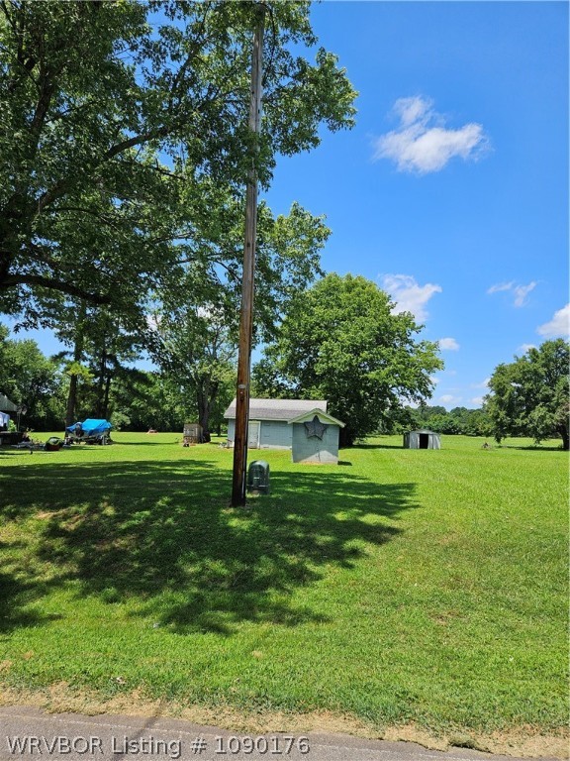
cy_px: 380
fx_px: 505
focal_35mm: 23
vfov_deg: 73.9
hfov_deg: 58.9
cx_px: 285
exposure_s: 1/1343
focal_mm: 5.4
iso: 25
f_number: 1.8
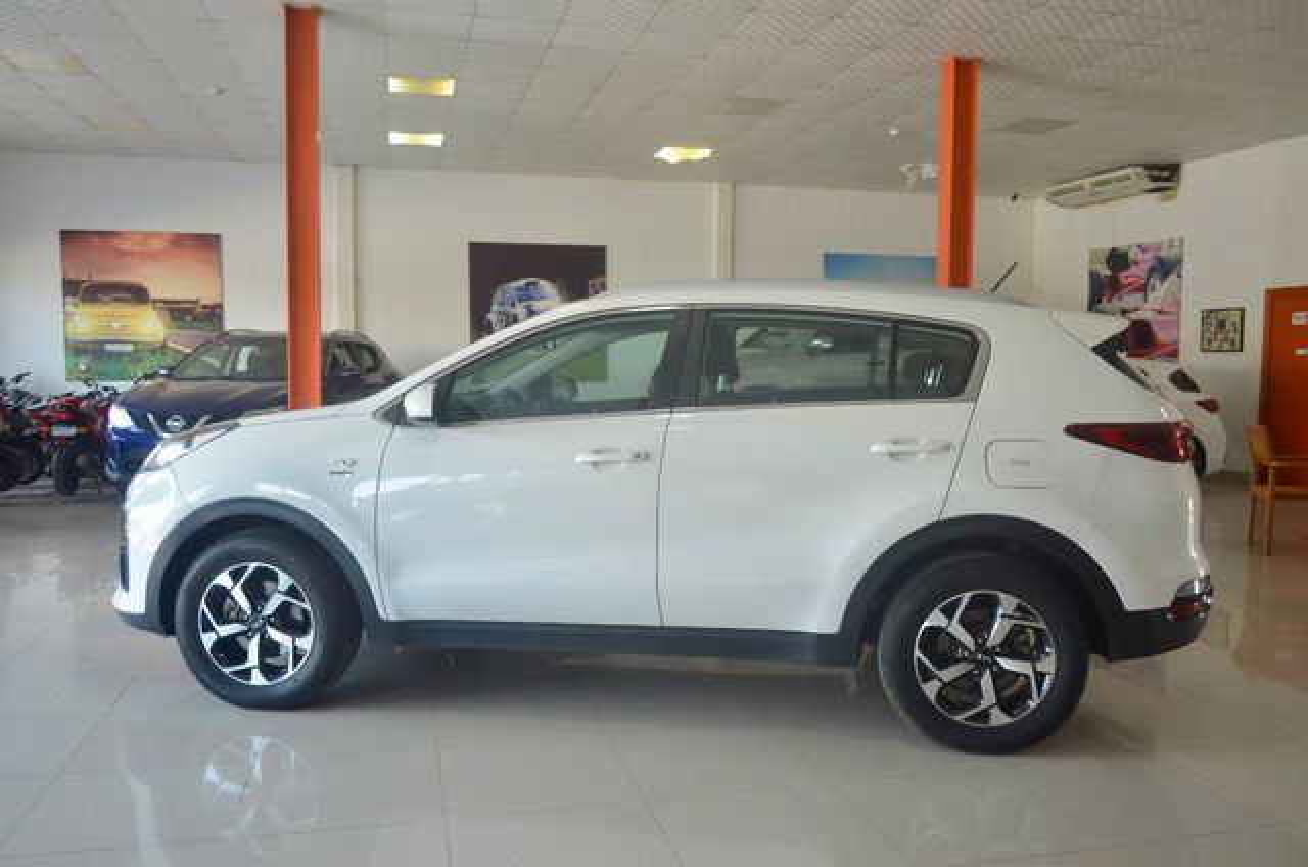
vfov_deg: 43.4
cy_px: 434
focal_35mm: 30
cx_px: 654
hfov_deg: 62.0
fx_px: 1088
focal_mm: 20
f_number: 4.5
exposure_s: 1/80
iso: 400
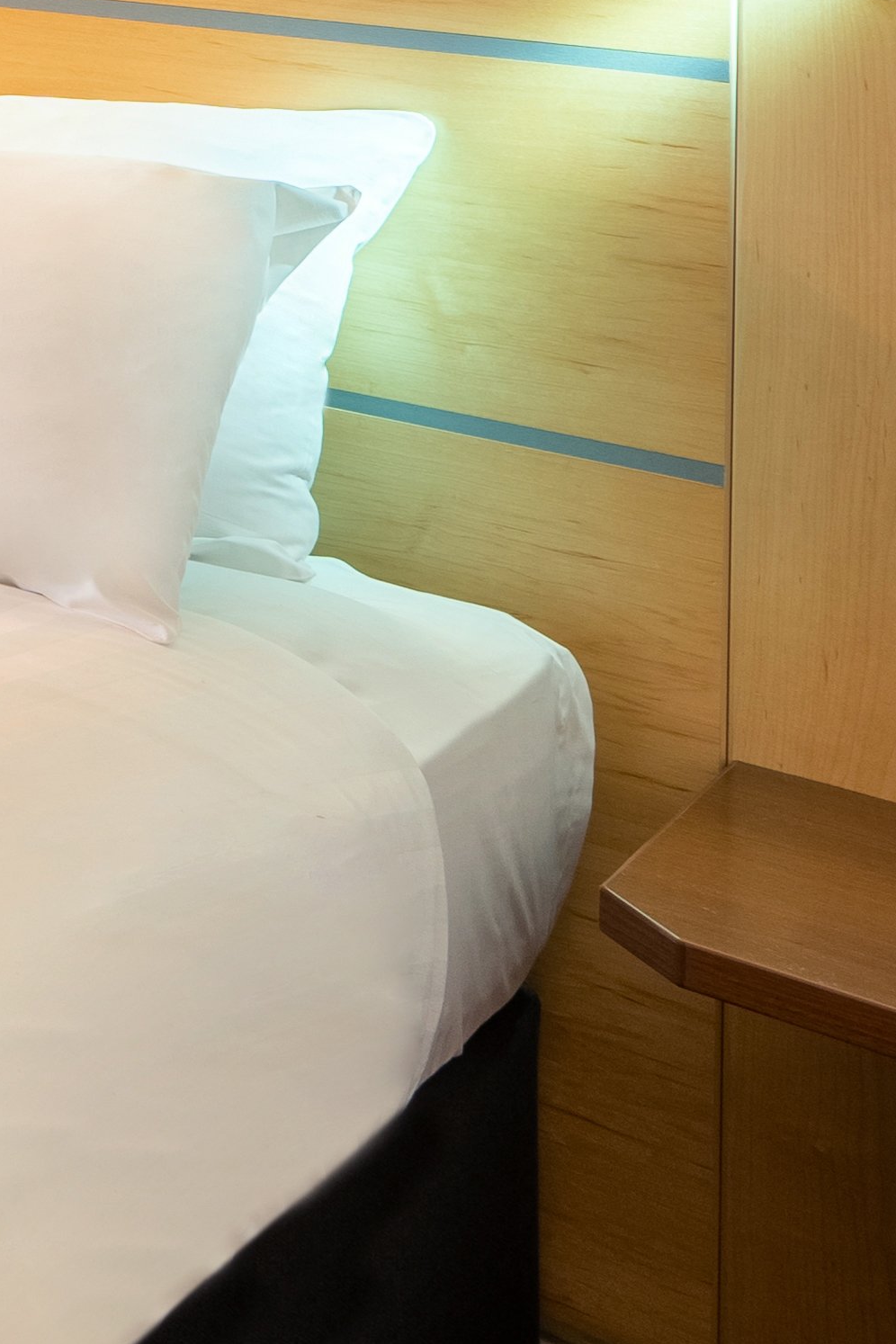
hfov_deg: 12.2
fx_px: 2389
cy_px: -316
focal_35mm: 64
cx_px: -1649
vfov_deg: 27.3
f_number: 11
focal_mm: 16
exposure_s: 1/2.5
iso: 200
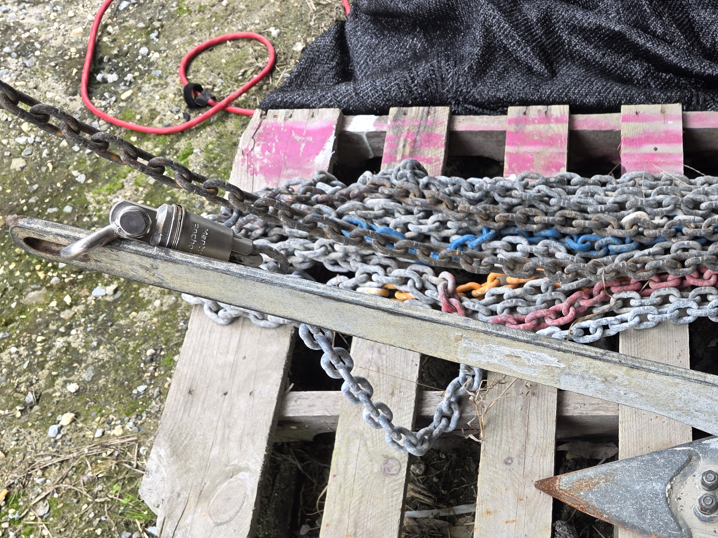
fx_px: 871
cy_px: 468
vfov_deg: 32.9
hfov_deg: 41.7
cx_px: 626
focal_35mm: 42
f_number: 1.7
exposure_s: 1/180
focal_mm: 6.3
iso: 64
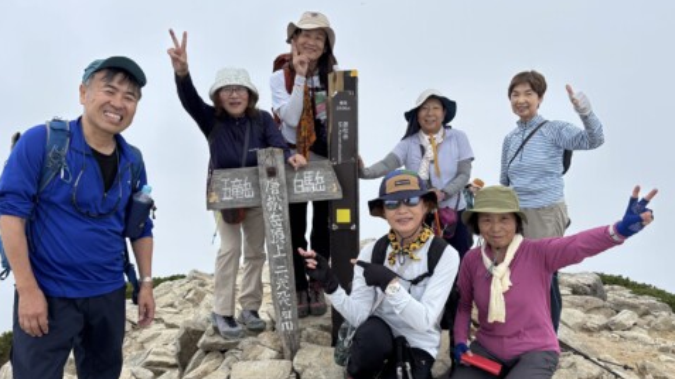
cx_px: 344
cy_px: 222
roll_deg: +0.8
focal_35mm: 29
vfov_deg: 40.0
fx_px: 519
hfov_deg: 66.1
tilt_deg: -9.1
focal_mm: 5.96
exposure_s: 1/1984
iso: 50
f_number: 1.6
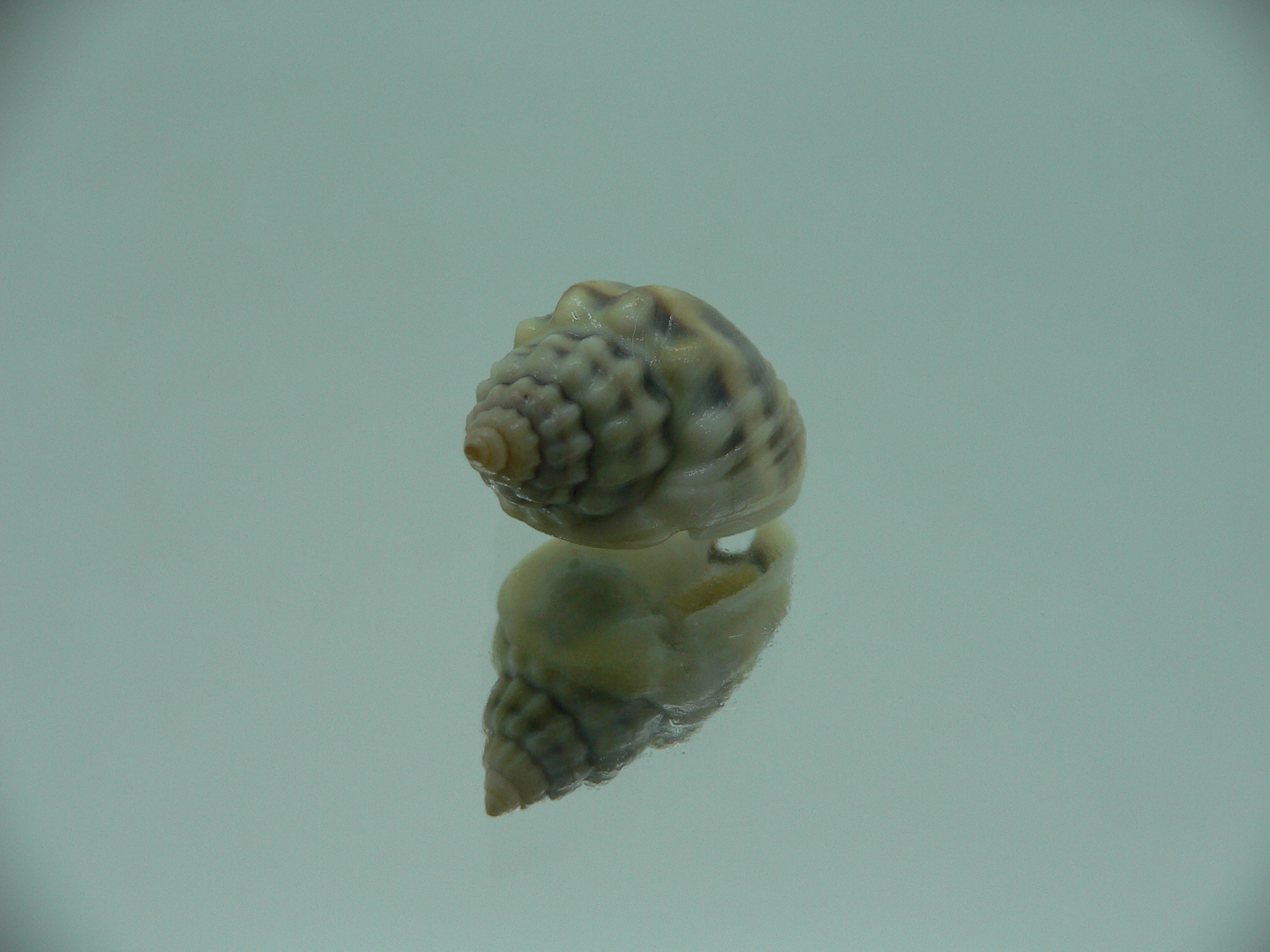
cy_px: 476
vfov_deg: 40.7
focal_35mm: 35
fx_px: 1284
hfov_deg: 52.6
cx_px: 635
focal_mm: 4.6
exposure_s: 1/60
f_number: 2.8
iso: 80
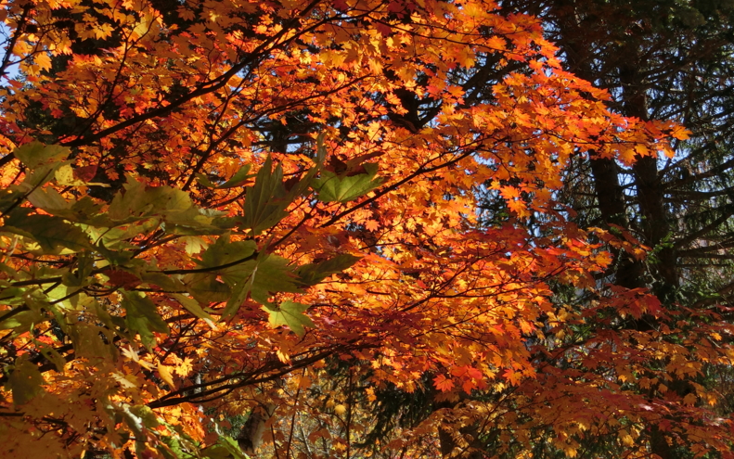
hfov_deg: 27.5
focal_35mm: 75
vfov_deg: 17.4
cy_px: 219
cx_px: 366
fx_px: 1501
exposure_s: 1/320
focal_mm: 12.4
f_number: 5.2
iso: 80
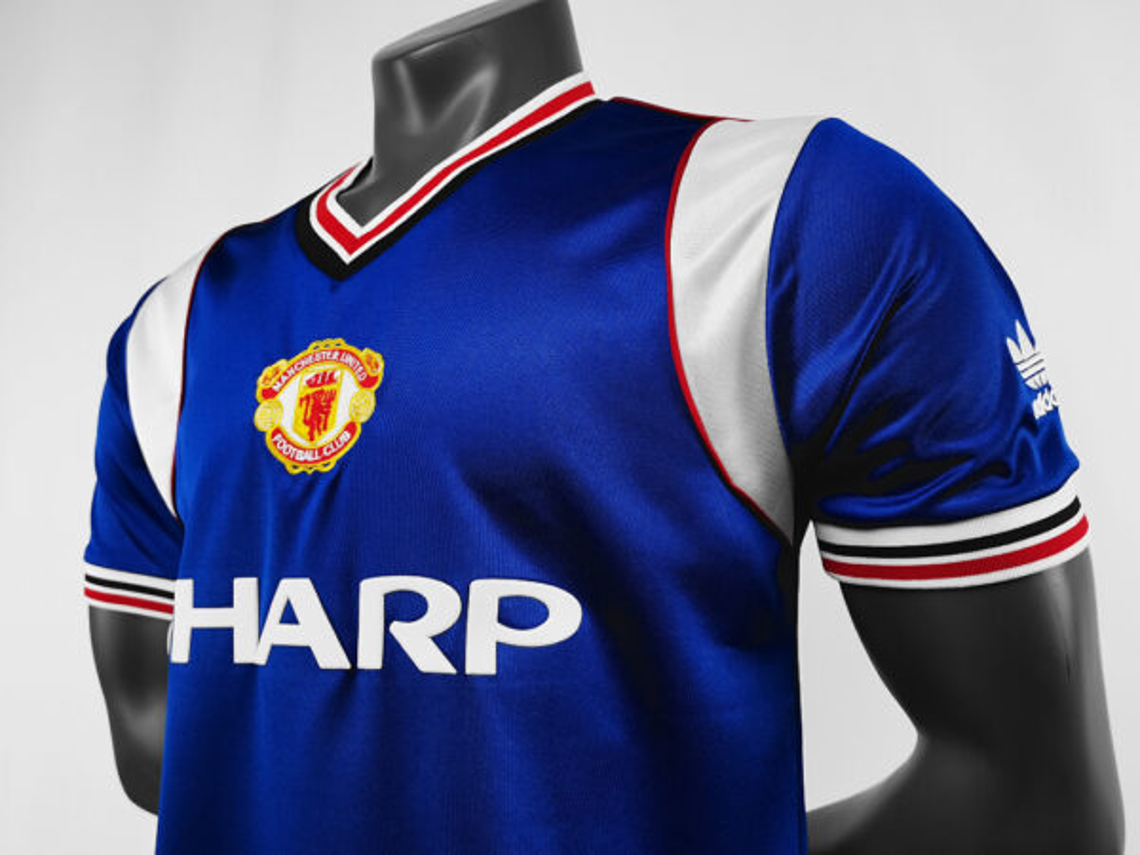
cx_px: 570
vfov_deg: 46.8
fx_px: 988
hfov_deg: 60.0
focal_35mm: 30
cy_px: 428
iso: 160
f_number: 1.8
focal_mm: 5.58
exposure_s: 1/100
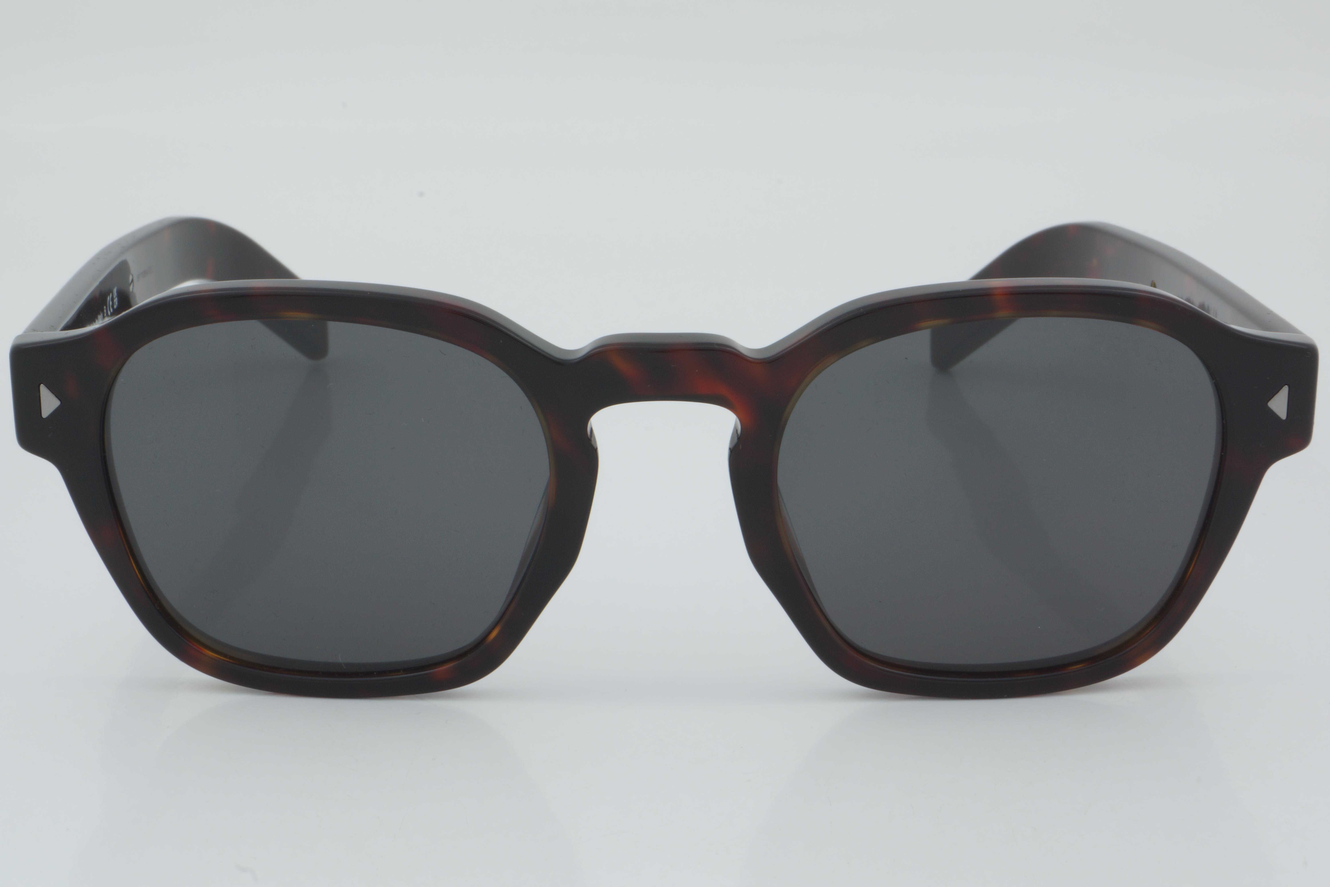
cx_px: 665
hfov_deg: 24.6
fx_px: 3048
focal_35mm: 82
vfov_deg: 16.6
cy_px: 444
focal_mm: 55
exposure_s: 1/4
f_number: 32
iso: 100
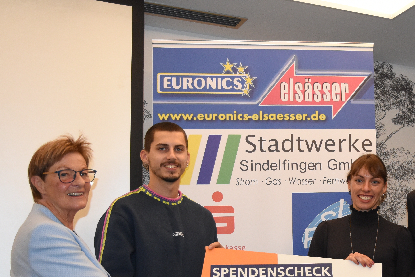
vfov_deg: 23.2
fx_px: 669
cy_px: 204
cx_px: 335
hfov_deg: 33.4
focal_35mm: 58
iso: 2000
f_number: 4
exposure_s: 1/250
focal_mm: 20
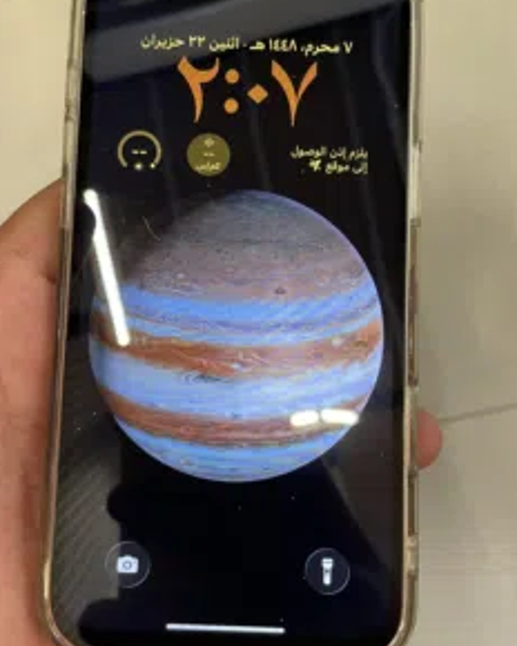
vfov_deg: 51.5
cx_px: 256
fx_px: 669
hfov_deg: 42.2
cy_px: 305
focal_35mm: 35
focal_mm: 4.2
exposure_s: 1/100
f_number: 1.6
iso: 125
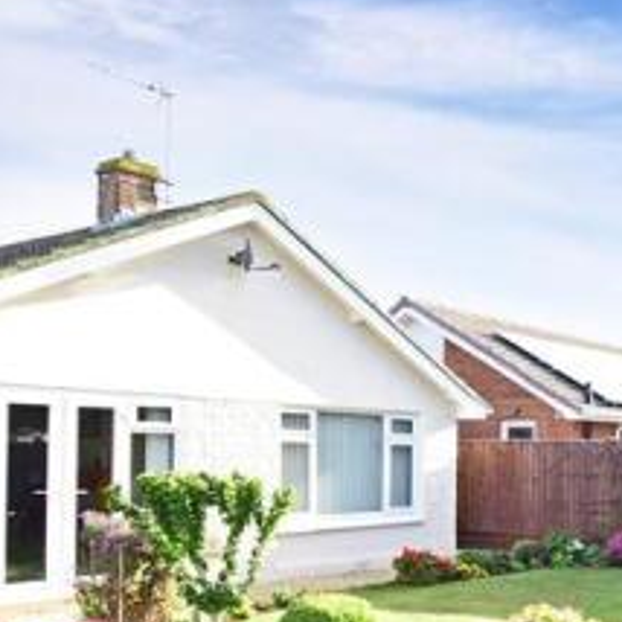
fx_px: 793
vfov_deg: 40.8
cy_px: 507
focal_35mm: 39
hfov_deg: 35.4
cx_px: 715
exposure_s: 1/200
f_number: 7.1
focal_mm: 10
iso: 200
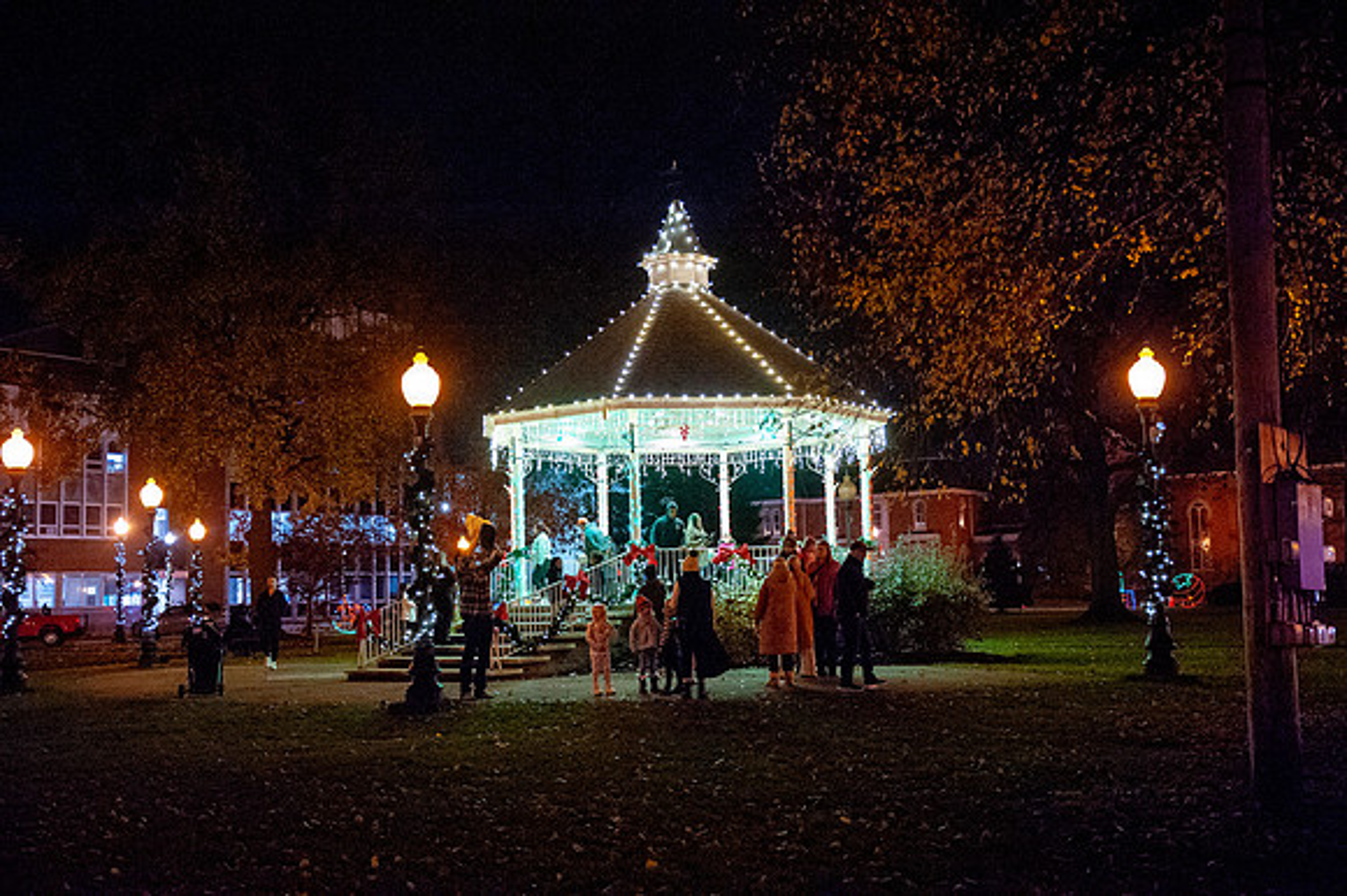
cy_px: 448
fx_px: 1346
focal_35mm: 36
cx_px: 674
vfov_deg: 36.8
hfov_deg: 53.2
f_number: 2.8
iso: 6400
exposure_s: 1/125
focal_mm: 36
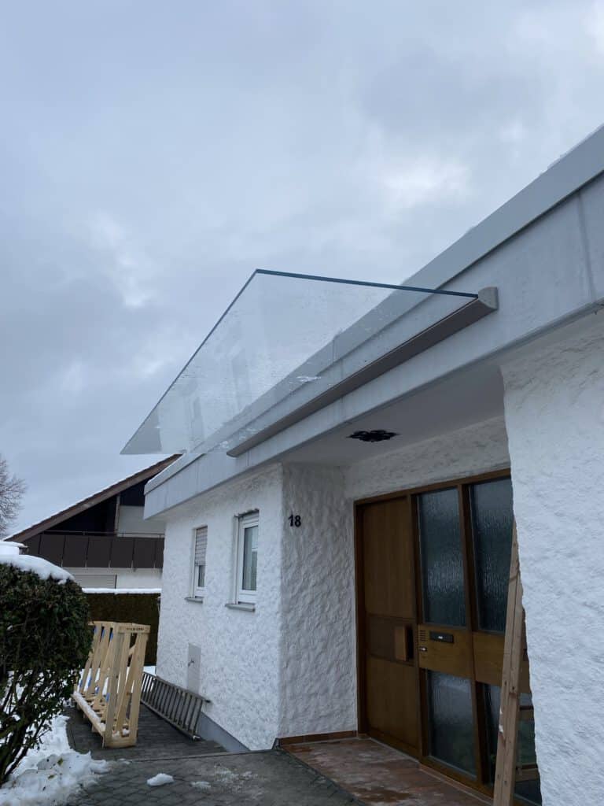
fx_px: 605
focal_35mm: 26
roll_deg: -1.4
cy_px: 403
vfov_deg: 67.3
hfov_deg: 53.1
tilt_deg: +15.8
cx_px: 302
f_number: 1.8
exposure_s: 1/2105
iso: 32
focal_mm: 4.25
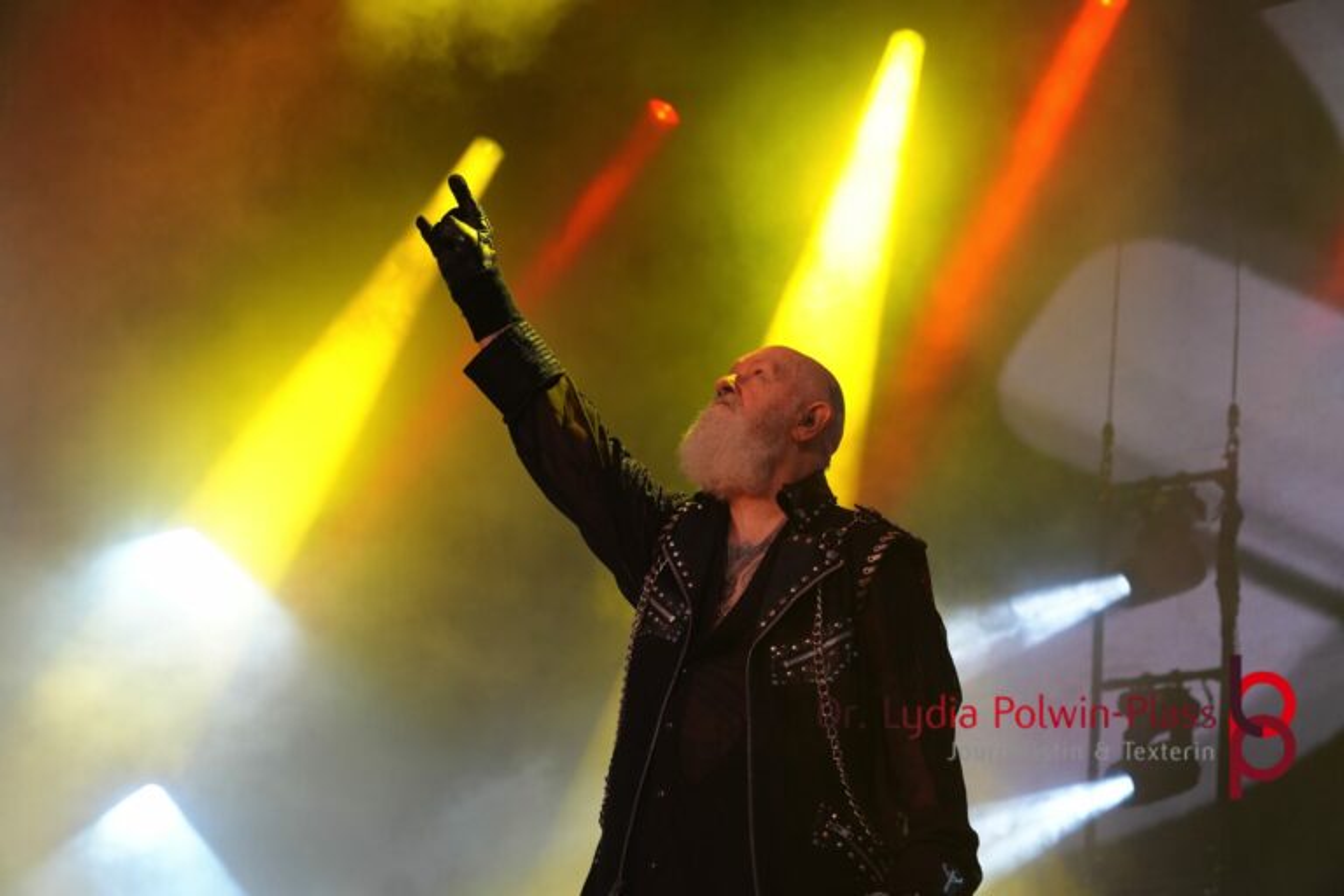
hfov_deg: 16.7
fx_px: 4592
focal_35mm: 123
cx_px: 672
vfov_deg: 11.1
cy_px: 448
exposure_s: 1/160
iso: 640
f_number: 5
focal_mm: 82
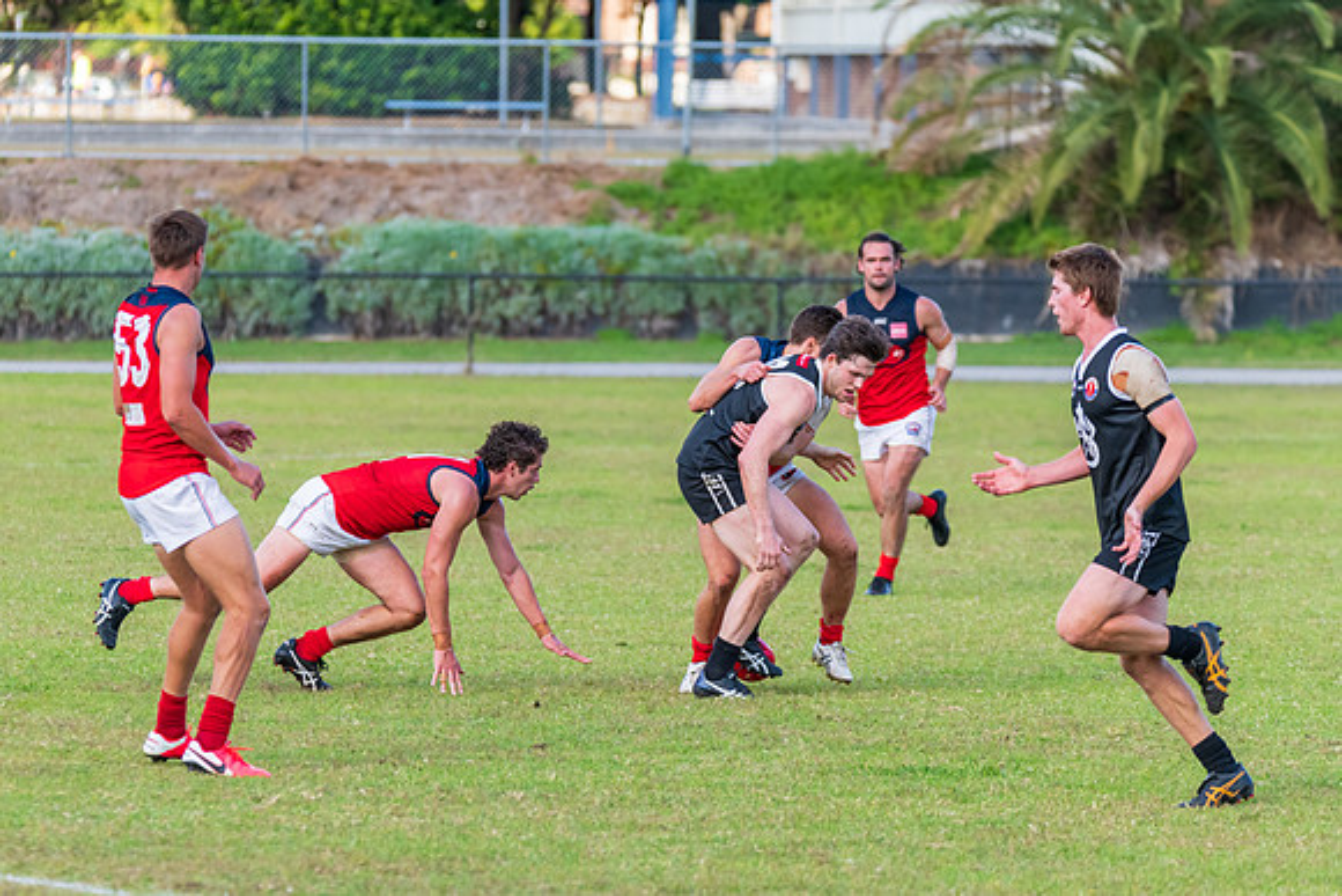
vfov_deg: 4.2
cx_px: 558
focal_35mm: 327
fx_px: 12202
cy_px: 372
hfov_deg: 6.3
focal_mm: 280
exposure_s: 1/1250
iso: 800
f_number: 5.6
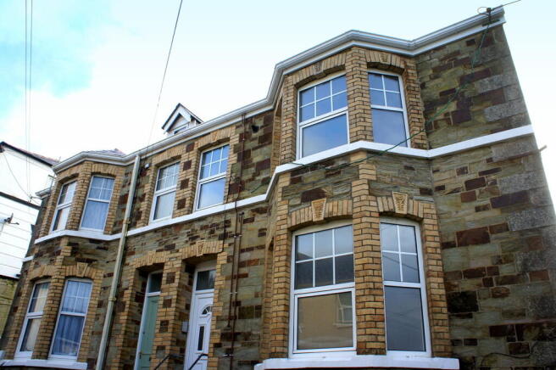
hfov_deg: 67.4
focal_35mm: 27
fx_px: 417
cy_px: 185
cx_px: 278
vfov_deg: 47.8
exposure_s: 1/125
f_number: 7.1
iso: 200
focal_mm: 18
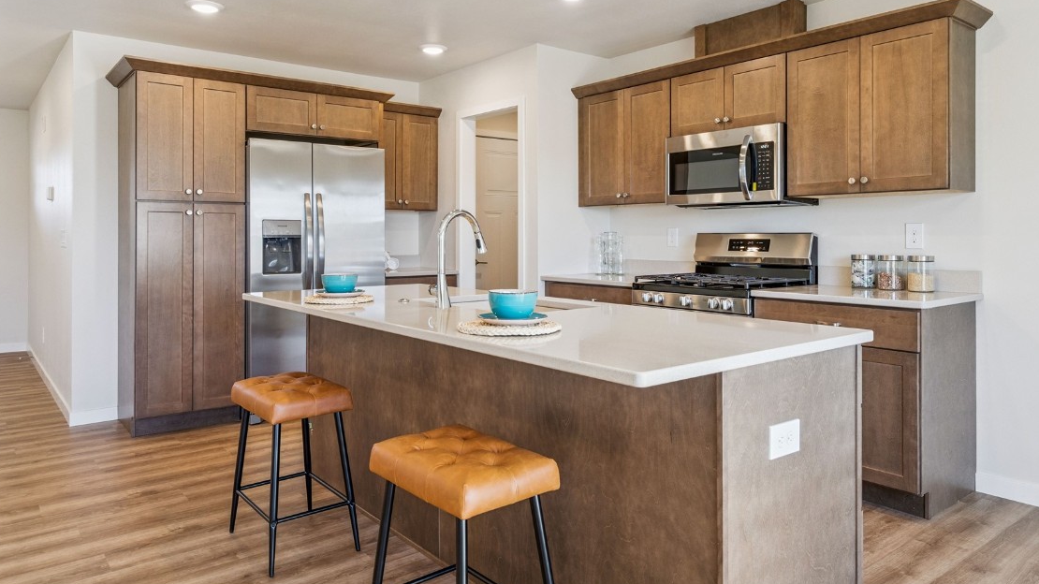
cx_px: 525
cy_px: 235
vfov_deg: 45.7
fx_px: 689
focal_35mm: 25
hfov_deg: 74.1
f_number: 8
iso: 800
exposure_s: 1/50
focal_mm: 23
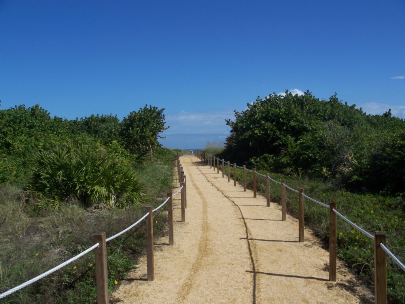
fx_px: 433
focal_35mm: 37
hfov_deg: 50.1
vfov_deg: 38.7
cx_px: 202
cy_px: 152
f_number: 5.6
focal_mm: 7.8
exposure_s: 1/500
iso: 64
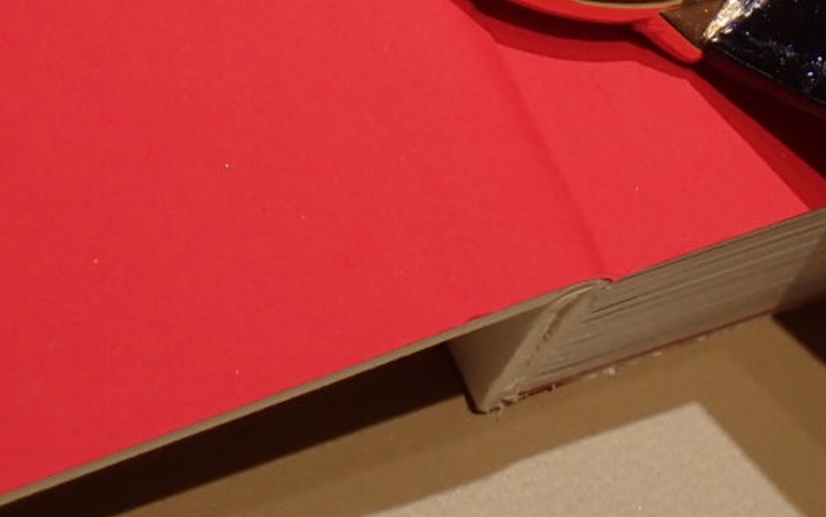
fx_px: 4909
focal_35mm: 218
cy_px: -180
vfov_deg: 6.0
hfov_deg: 9.6
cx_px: 576
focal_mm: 15.66
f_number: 4.5
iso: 200
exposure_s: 1/160
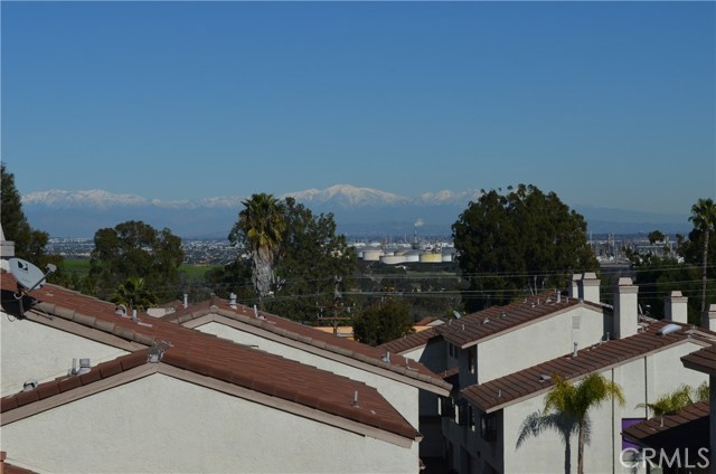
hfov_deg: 26.0
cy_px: 237
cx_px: 358
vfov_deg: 17.4
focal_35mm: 78
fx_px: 1548
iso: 100
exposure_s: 1/400
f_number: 10
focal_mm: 52
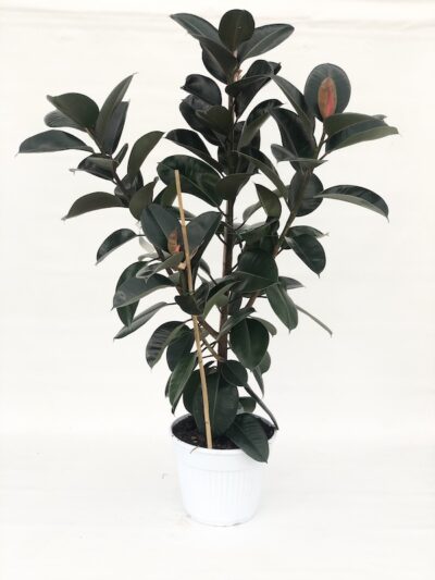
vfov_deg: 36.8
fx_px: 871
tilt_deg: -13.4
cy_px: 290
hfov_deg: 28.0
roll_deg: -1.5
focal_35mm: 52
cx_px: 218
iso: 40
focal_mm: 6
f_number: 2.4
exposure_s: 1/60
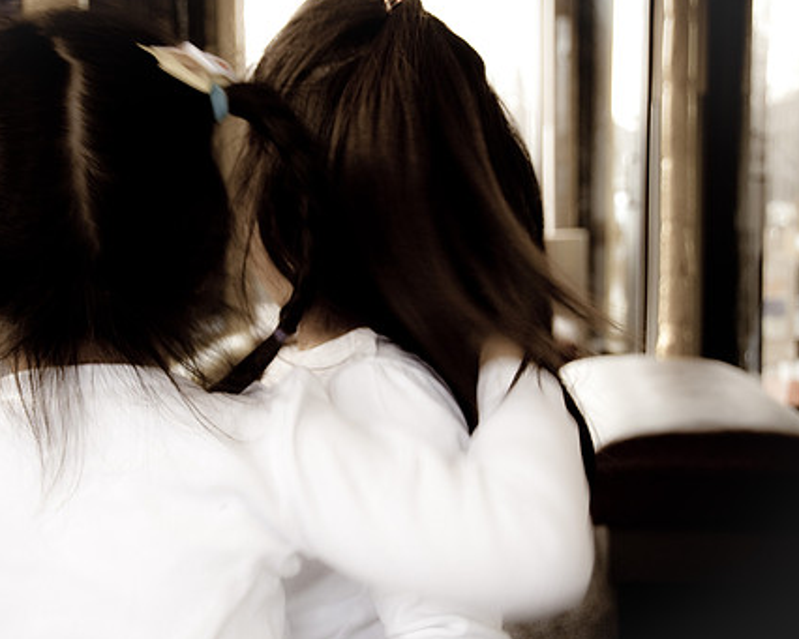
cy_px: 351
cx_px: 298
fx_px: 1221
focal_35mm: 52
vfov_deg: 29.3
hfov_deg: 36.0
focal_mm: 27
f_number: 4.5
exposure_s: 1/80
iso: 200
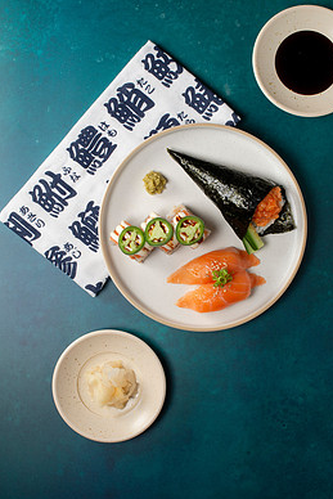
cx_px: 171
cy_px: 257
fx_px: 804
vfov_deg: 34.5
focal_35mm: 58
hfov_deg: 23.4
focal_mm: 50
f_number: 11
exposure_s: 1/200
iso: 250
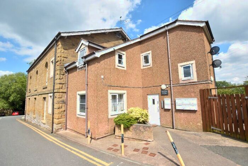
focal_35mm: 16
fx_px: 114
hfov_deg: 95.0
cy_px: 83
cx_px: 124
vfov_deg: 72.1
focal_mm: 11
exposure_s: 1/800
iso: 100
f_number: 3.5
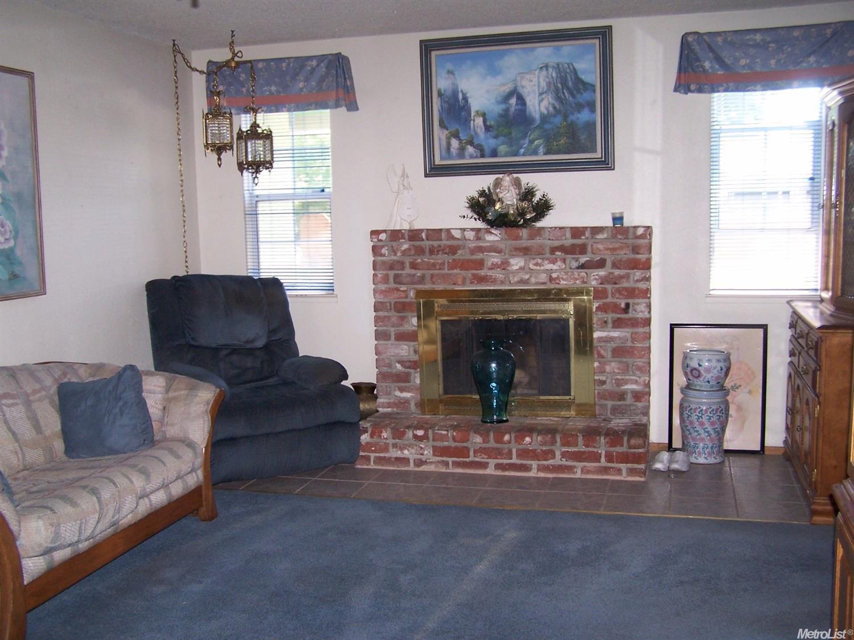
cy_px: 320
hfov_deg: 49.0
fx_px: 937
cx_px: 427
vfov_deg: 37.7
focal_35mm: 38
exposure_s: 1/60
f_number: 2.8
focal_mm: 6.3
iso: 140
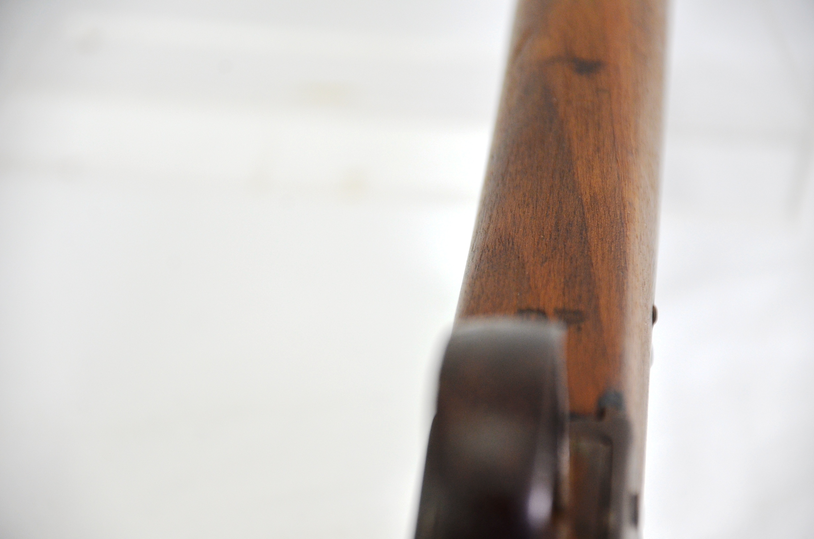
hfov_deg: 10.2
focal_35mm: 202
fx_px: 4569
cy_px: 270
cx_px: 407
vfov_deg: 6.8
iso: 560
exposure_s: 1/250
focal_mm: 135
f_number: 5.6
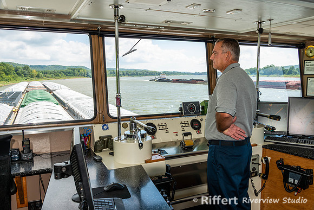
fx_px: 279
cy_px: 105
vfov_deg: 41.1
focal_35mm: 32
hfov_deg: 58.7
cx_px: 157
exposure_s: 1/80
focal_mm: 32
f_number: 10
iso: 100
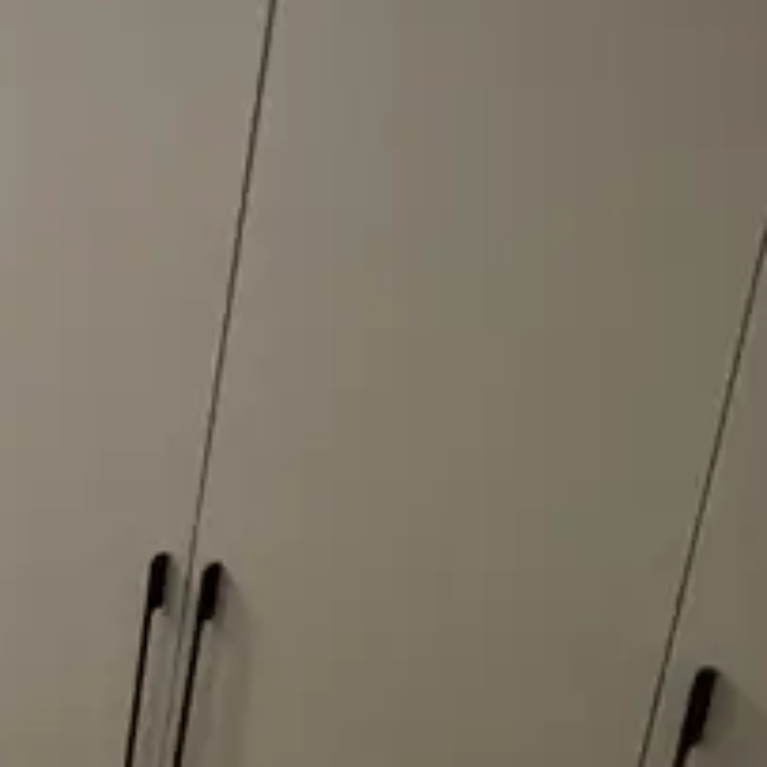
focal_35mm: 51
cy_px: 639
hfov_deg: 24.2
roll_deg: -1.8
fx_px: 1278
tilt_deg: -13.5
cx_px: -448
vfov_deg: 32.3
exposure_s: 1/60
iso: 250
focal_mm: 1.57
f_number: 1.8
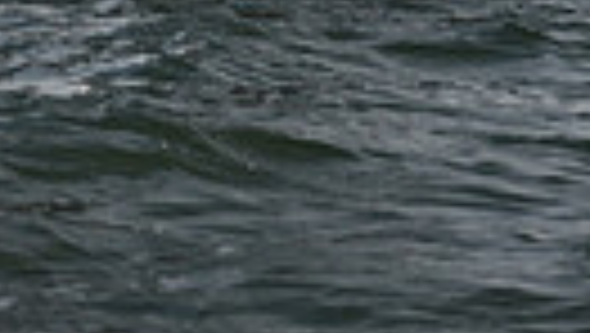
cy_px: -896
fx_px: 6233
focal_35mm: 398
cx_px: 421
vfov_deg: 3.0
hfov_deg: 5.4
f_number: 4
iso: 250
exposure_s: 1/1250
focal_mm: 86
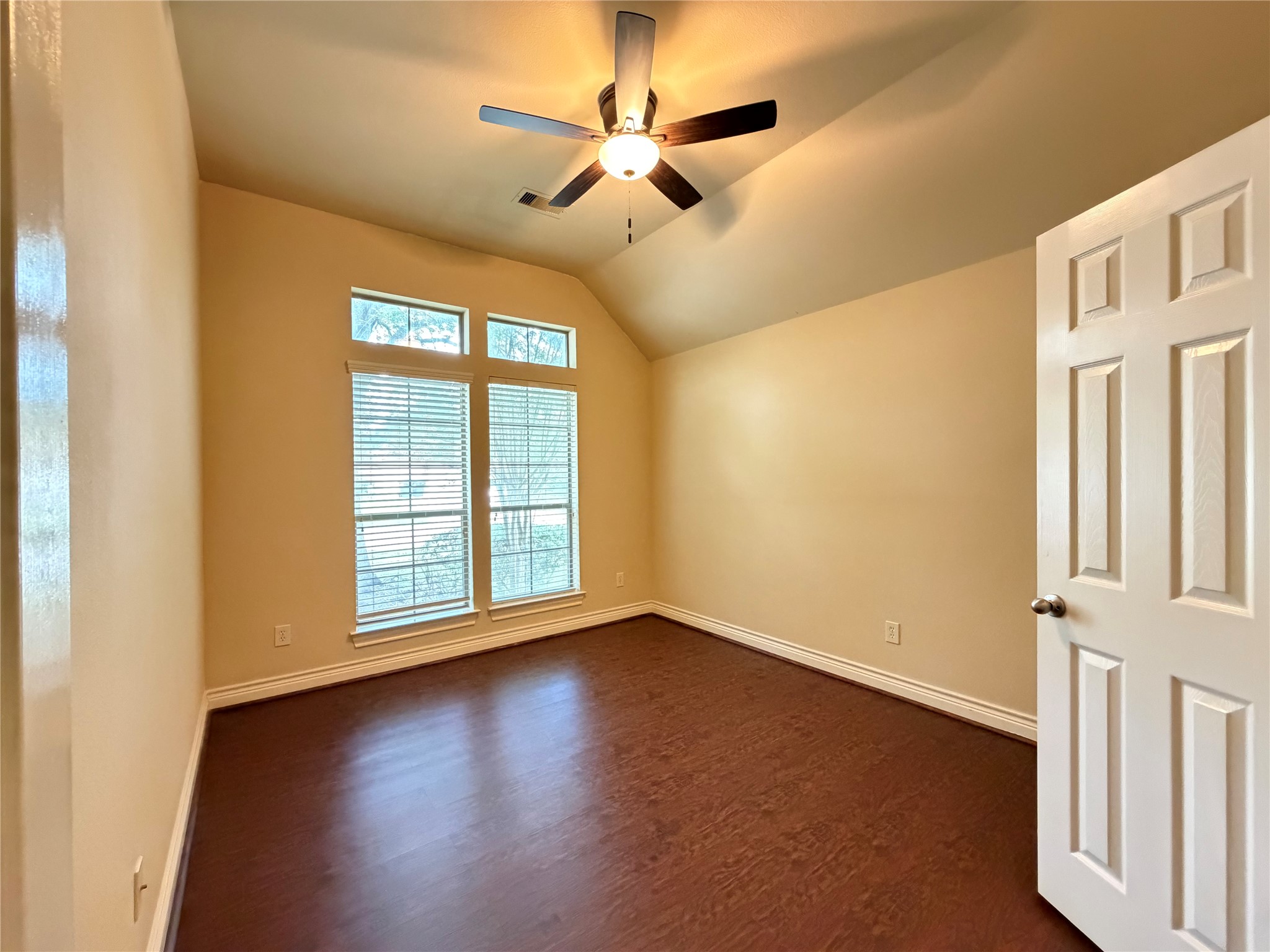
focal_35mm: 14
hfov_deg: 102.1
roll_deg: +1.1
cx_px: 635
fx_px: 514
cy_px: 476
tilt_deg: -0.1
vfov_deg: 85.7
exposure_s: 1/43
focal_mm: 2.22
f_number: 2.2
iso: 1250
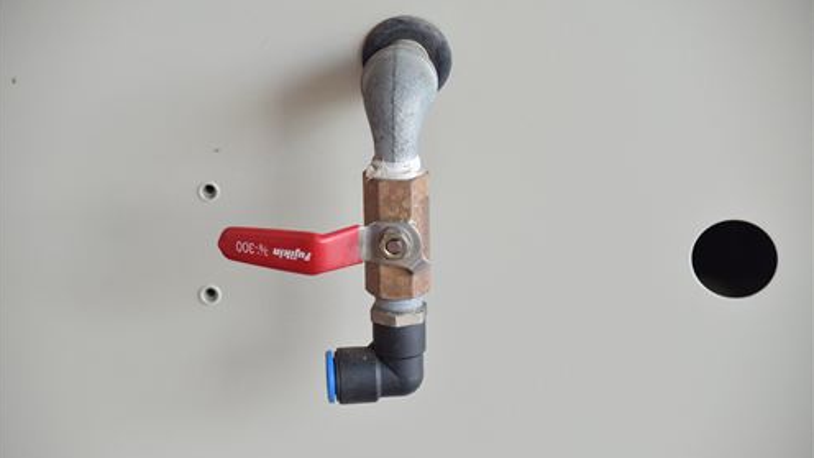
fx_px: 3594
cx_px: 405
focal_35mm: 167
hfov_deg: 12.9
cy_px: 245
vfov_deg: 7.3
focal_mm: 105
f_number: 6.3
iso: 1250
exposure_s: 1/800
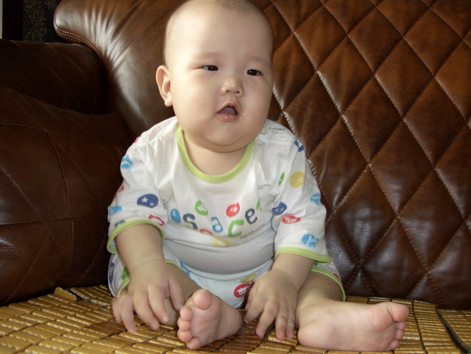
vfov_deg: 42.9
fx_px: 449
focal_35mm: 33
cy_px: 177
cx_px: 236
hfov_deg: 55.4
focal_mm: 7.1
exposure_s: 1/60
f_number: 2.8
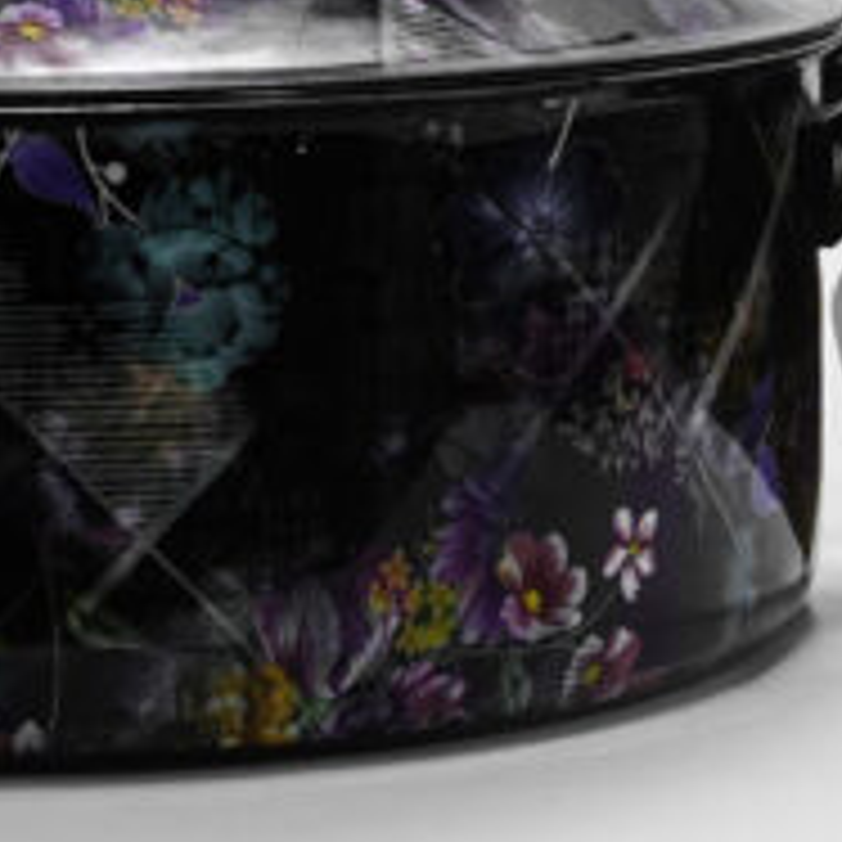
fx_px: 6137
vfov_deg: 7.8
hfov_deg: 7.8
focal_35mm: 223
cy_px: -86
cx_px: -50
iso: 3200
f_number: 13
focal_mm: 70
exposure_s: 1/100
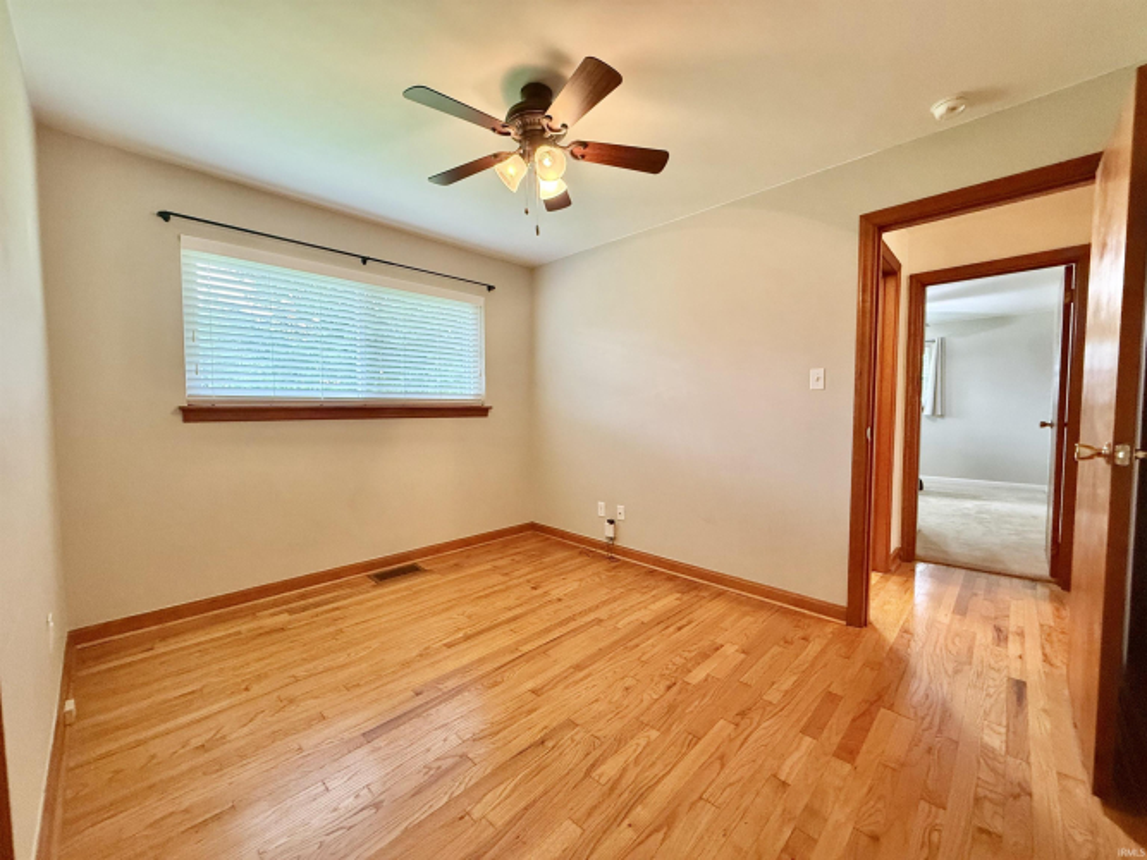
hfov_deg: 102.1
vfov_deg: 85.7
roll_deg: -0.2
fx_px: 464
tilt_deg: -1.9
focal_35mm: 14
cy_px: 430
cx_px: 574
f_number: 2.2
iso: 400
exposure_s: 1/60
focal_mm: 2.22
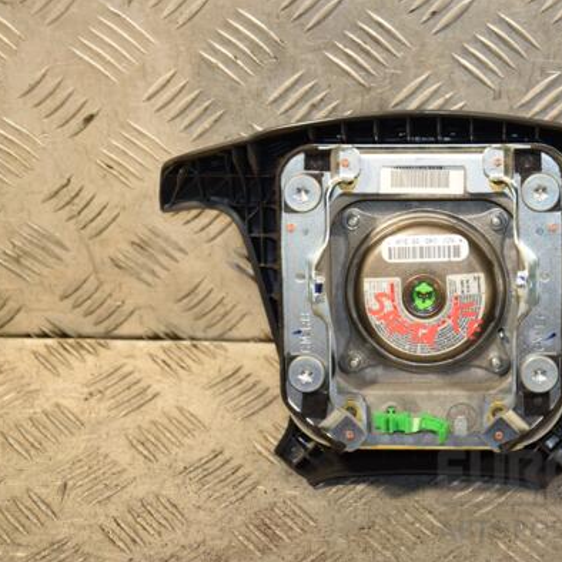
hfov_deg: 17.8
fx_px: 1782
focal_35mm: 97
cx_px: 411
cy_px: 281
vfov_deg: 17.9
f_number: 5
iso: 800
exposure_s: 1/160
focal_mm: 50
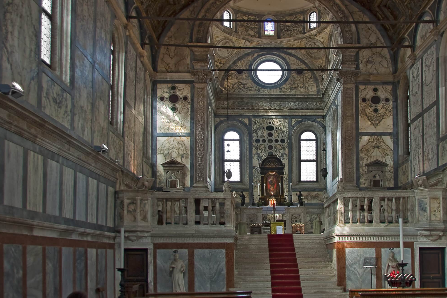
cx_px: 274
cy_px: 128
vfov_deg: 34.1
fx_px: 484
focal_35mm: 39
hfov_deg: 49.2
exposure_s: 1/40
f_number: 2.2
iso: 100
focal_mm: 20
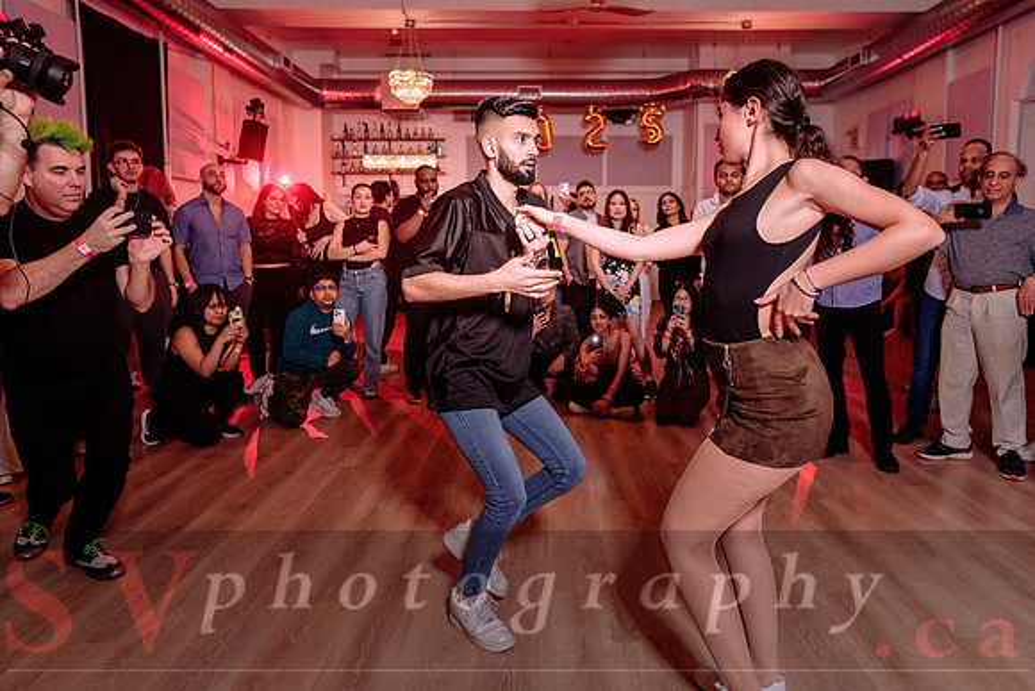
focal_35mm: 26
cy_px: 322
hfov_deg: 69.7
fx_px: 743
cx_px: 555
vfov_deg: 49.8
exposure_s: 1/125
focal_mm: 24
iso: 500
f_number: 2.8
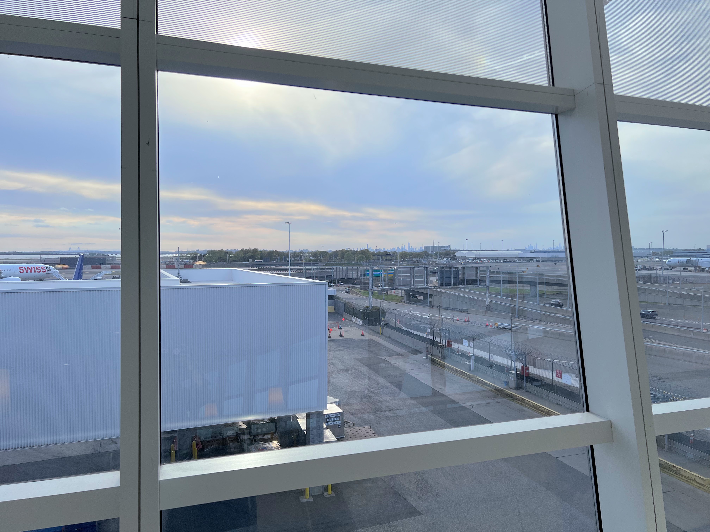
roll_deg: +0.3
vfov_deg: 53.1
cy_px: 266
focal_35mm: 26
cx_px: 355
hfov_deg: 67.3
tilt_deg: -1.1
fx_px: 533
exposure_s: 1/1597
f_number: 1.5
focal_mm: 5.7
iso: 50
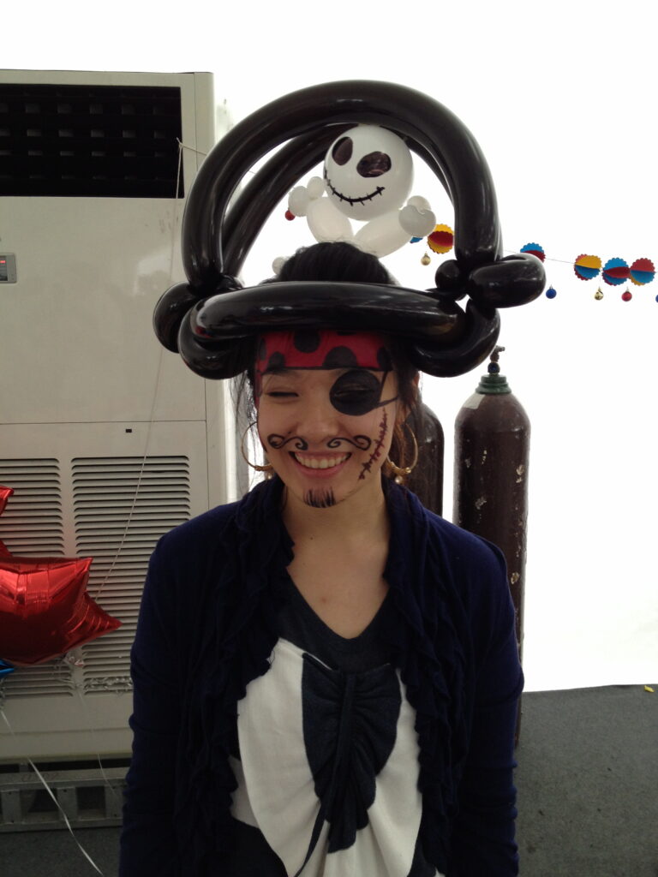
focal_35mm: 35
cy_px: 438
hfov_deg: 40.7
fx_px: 887
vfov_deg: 52.6
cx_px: 329
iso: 100
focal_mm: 4.28
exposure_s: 1/20
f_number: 2.4
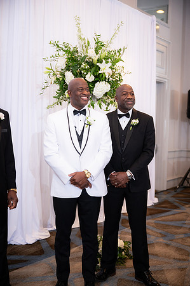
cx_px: 95
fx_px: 365
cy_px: 143
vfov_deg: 42.8
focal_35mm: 46
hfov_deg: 29.2
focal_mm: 46
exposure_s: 1/200
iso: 1250
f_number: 2.8
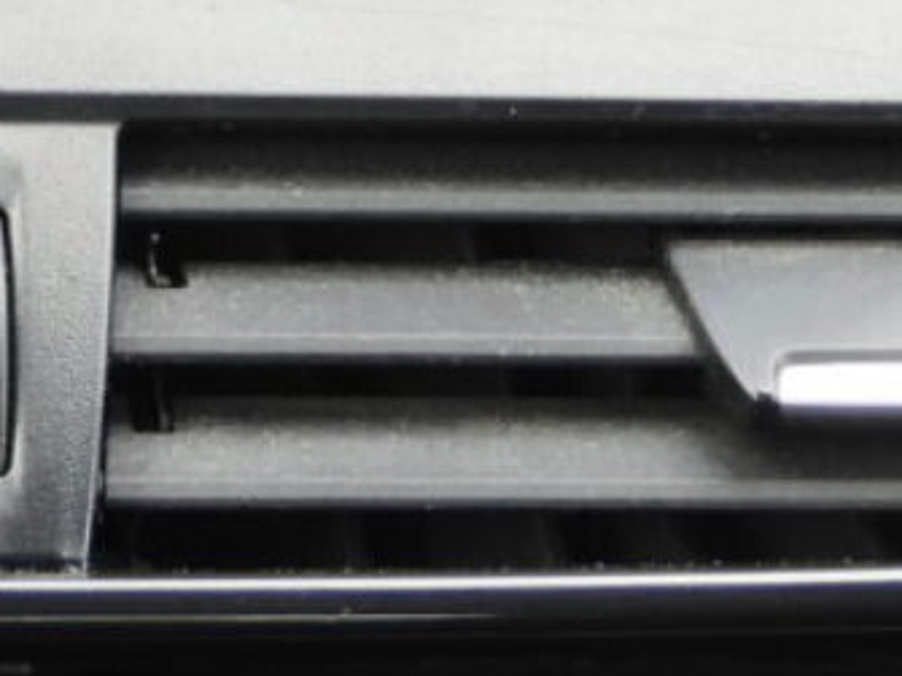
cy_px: -552
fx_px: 10081
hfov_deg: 5.1
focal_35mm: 387
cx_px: -323
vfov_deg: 3.8
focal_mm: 16.3
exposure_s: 1/60
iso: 140
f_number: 3.5
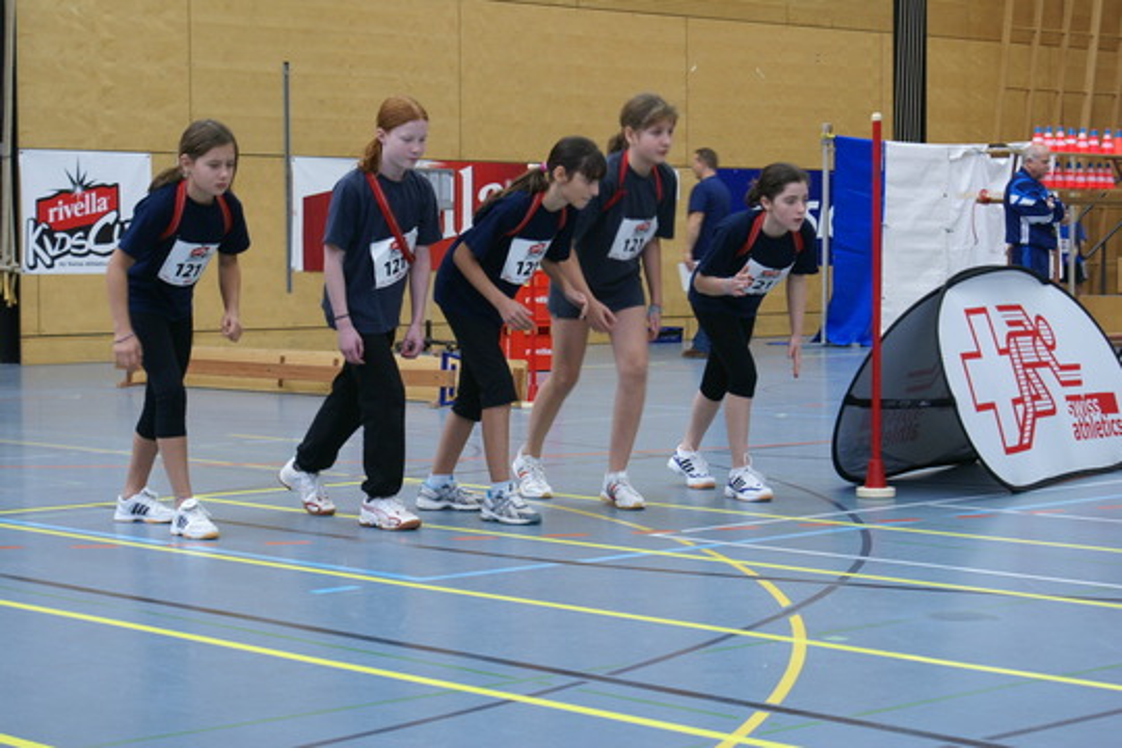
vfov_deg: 18.2
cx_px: 561
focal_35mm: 75
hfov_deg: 27.0
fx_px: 2337
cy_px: 374
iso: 400
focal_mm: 50
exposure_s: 1/20
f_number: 5.6
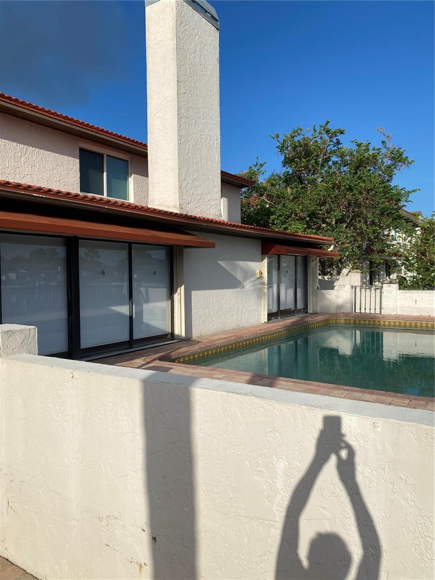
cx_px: 218
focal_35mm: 26
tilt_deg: -0.4
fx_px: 436
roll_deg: +0.2
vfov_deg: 67.3
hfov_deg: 53.1
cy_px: 290
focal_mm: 4.25
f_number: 1.8
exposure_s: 1/5236
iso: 32
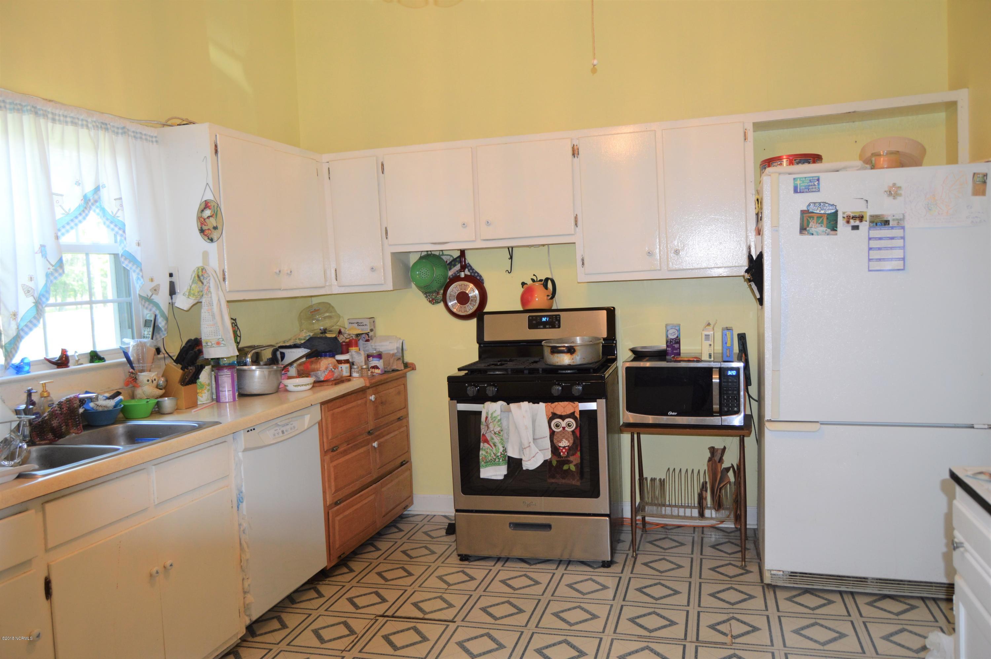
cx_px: 496
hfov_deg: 67.4
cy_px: 330
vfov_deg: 47.8
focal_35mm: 27
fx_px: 743
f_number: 3.5
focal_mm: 18
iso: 500
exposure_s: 1/60
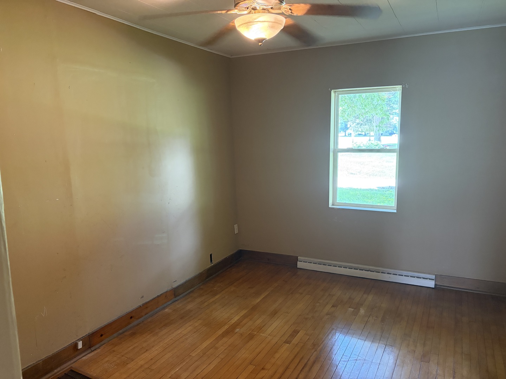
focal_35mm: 26
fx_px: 380
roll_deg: +1.7
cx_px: 253
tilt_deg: -8.1
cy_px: 190
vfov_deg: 53.1
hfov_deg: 67.3
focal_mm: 5.96
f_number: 1.6
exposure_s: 1/40
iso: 500
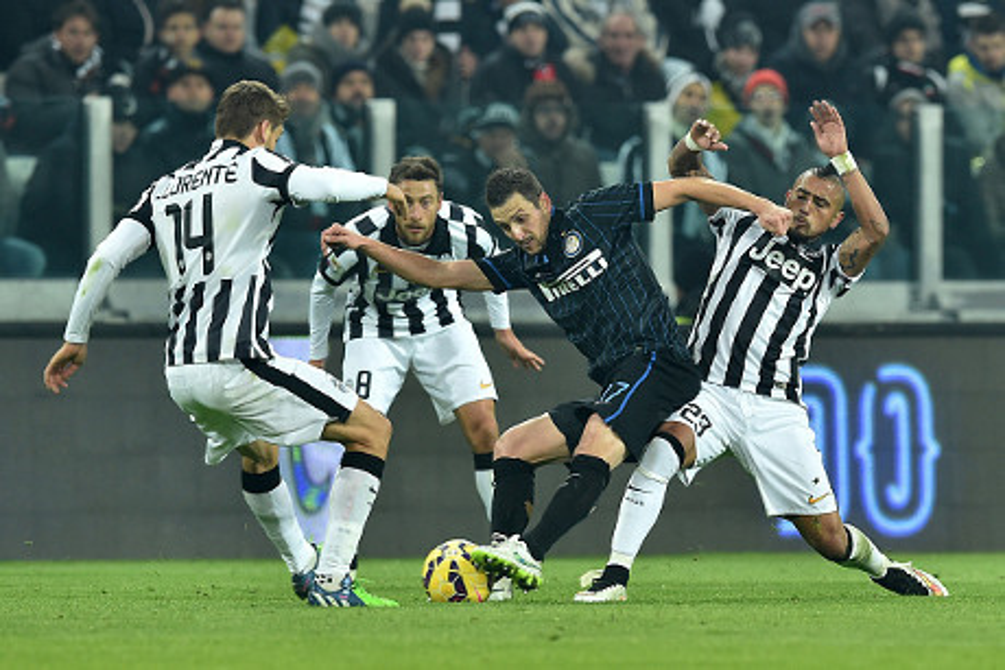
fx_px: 11170
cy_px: 335
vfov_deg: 3.4
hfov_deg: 5.2
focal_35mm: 400
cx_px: 502
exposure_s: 1/1000
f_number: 4
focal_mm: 400
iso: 1600
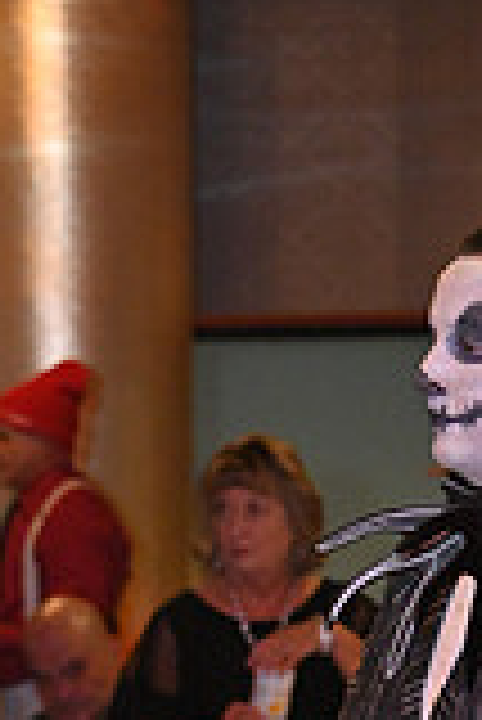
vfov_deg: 7.9
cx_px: 2
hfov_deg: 5.4
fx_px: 5090
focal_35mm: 254
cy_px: 1148
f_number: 4
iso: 4000
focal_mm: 70
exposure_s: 1/100
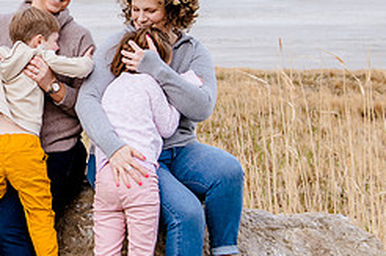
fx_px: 1327
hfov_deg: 16.2
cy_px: 58
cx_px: 1
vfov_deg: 11.0
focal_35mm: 124
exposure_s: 1/250
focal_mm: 40
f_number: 5.6
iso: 200
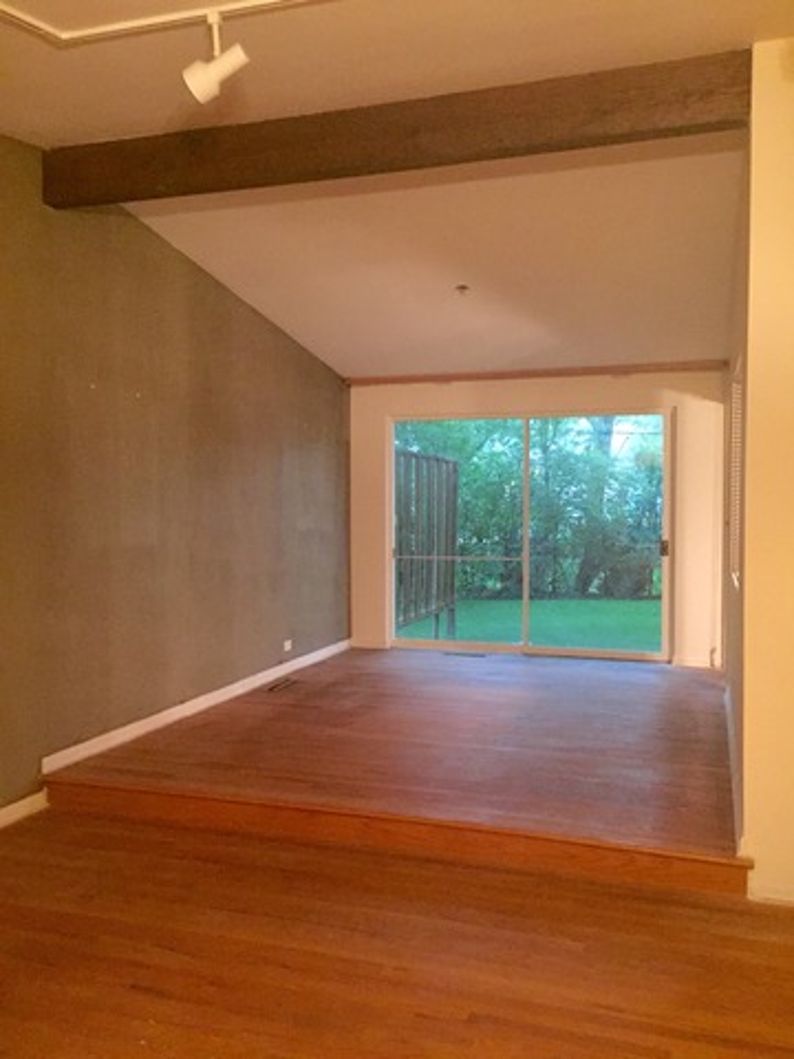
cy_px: 530
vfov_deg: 61.7
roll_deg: +0.4
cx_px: 397
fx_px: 887
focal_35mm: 29
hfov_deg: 48.2
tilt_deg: -3.2
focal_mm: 4.15
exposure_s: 1/15
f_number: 2.2
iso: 400
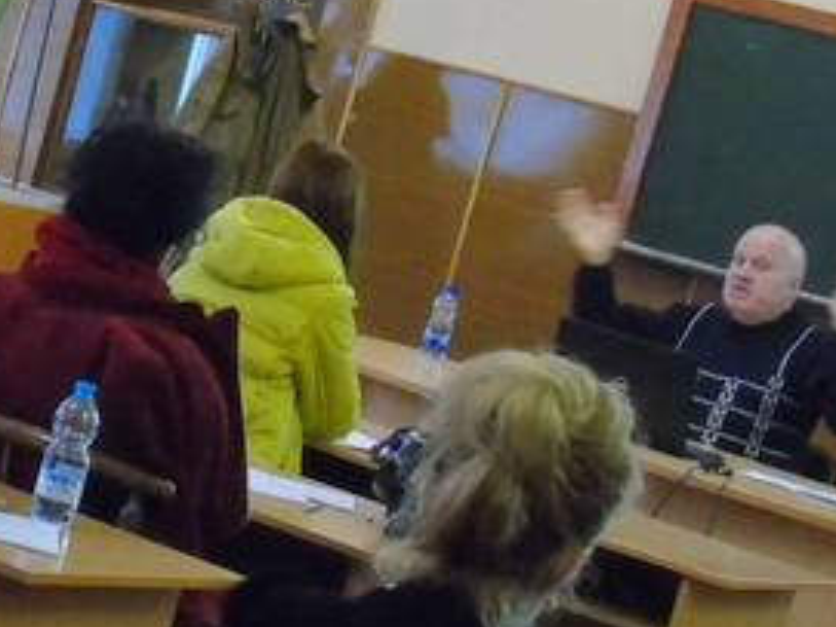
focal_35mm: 136
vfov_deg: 10.9
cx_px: -142
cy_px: 238
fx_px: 3283
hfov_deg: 14.1
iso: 800
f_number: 4.1
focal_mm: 8.2
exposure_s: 1/15
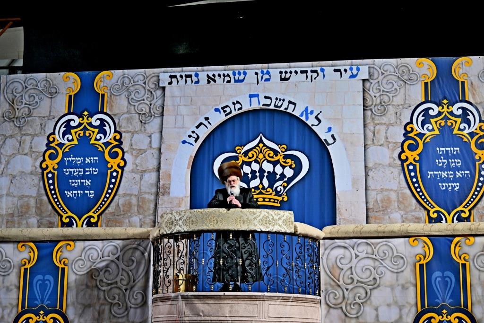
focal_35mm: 70
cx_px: 242
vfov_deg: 19.5
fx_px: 941
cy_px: 162
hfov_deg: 28.8
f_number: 2.8
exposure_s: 1/320
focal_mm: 70
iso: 640
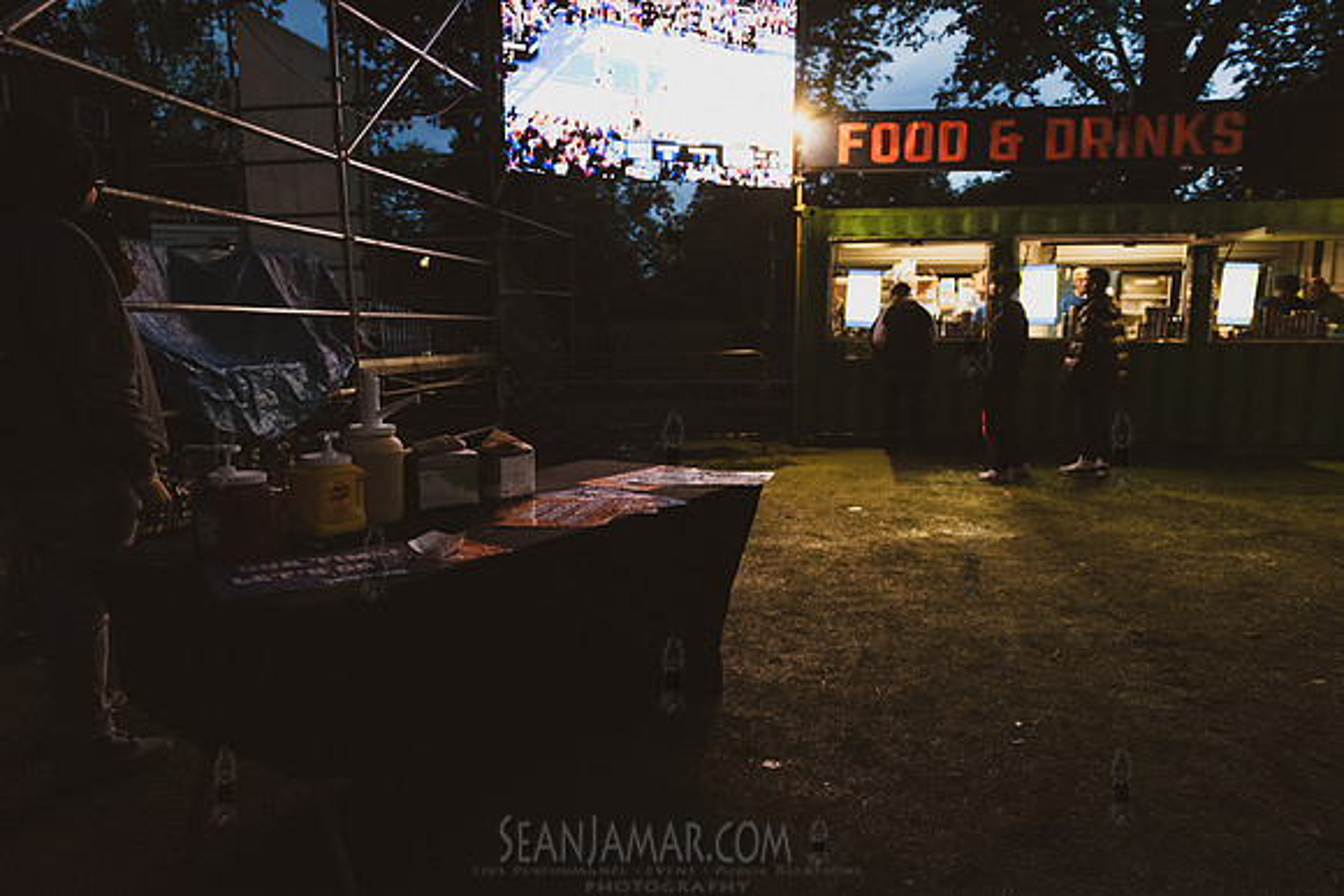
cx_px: 672
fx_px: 909
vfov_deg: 52.5
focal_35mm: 24
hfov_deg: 72.9
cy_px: 448
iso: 6400
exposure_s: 1/250
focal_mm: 24
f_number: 3.2
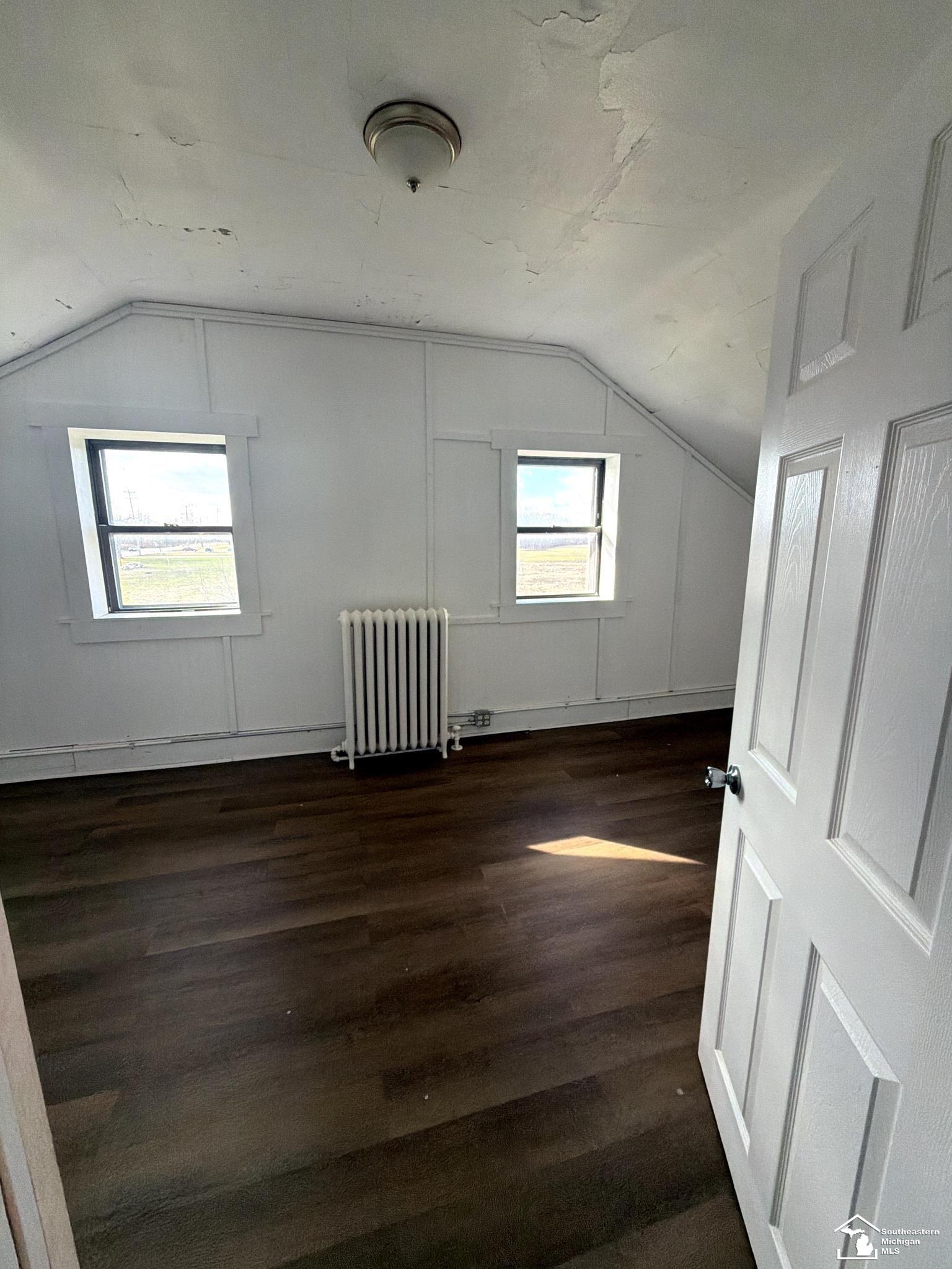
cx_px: 476
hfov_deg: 85.7
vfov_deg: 102.1
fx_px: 513
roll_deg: +0.3
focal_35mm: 14
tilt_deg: -11.7
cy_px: 634
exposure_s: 1/121
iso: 200
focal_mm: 2.22
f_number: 2.2
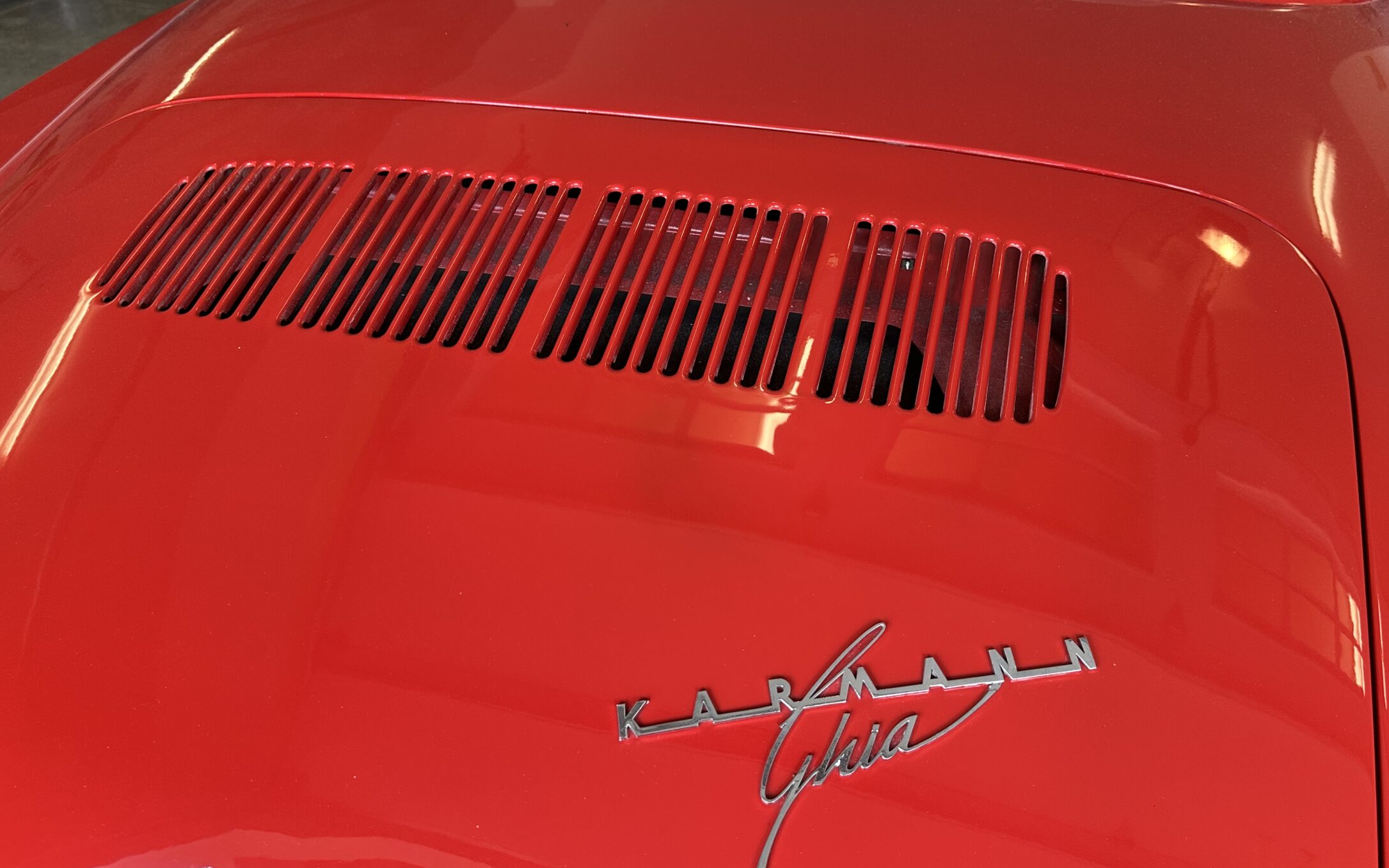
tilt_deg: -33.9
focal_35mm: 30
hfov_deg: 62.8
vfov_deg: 41.8
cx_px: 736
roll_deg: -0.8
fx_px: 1136
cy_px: 391
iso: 160
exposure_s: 1/121
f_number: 1.78
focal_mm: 6.86
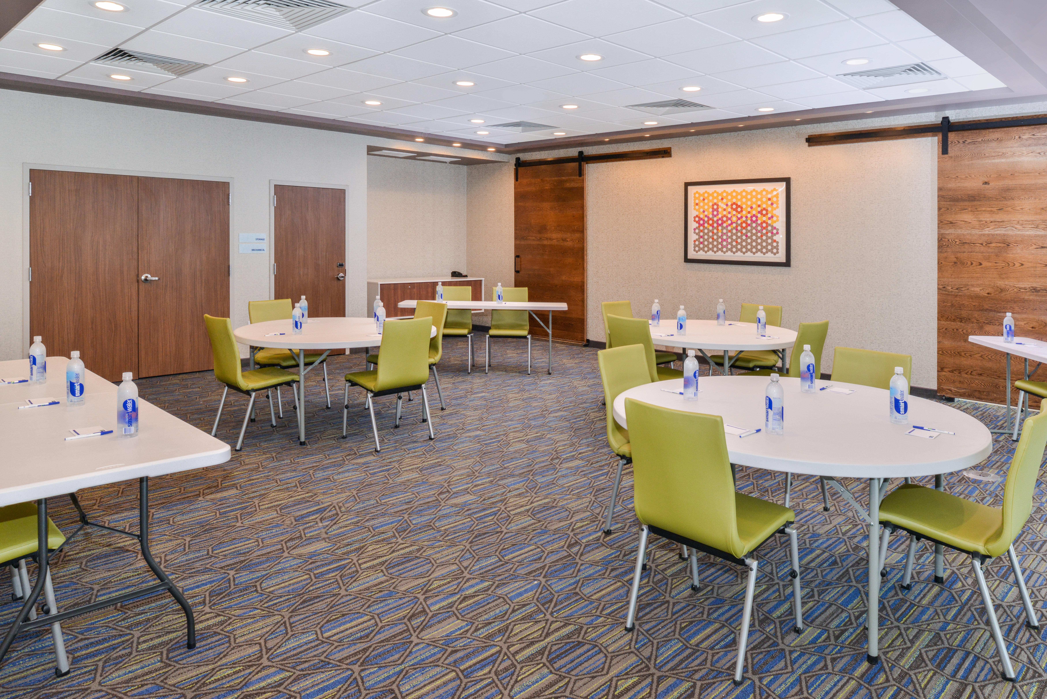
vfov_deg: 53.2
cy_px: 350
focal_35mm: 24
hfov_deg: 73.7
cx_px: 524
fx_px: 698
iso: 640
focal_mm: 24
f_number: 13
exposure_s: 1/20
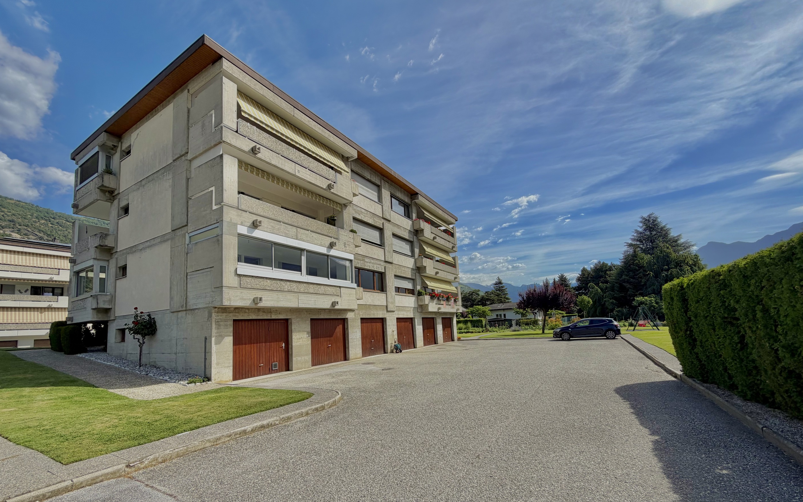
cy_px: 293
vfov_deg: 74.2
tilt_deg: +5.2
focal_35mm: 15
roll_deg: +3.3
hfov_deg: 101.5
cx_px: 403
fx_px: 328
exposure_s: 1/1087
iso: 20
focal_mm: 2.22
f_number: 2.2
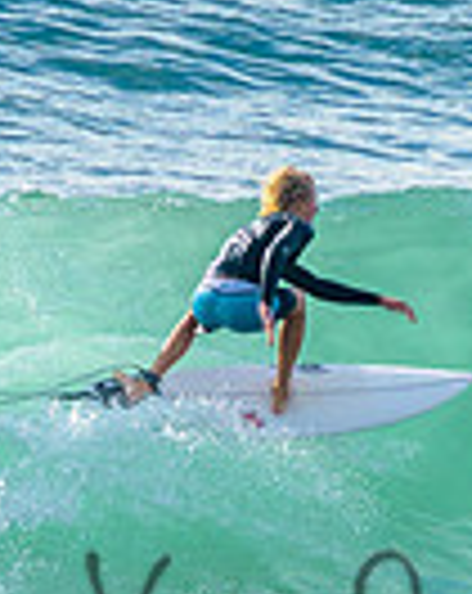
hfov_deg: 0.8
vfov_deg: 1.0
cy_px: 420
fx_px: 35501
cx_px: 420
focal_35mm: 2026
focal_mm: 400
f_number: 7.1
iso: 200
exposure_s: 1/1600
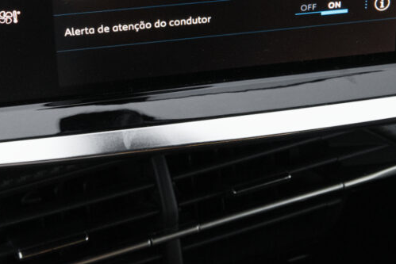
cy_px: 23
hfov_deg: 26.6
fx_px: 836
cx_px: 217
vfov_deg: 17.7
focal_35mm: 76
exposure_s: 1/125
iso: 2000
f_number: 9
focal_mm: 24.9
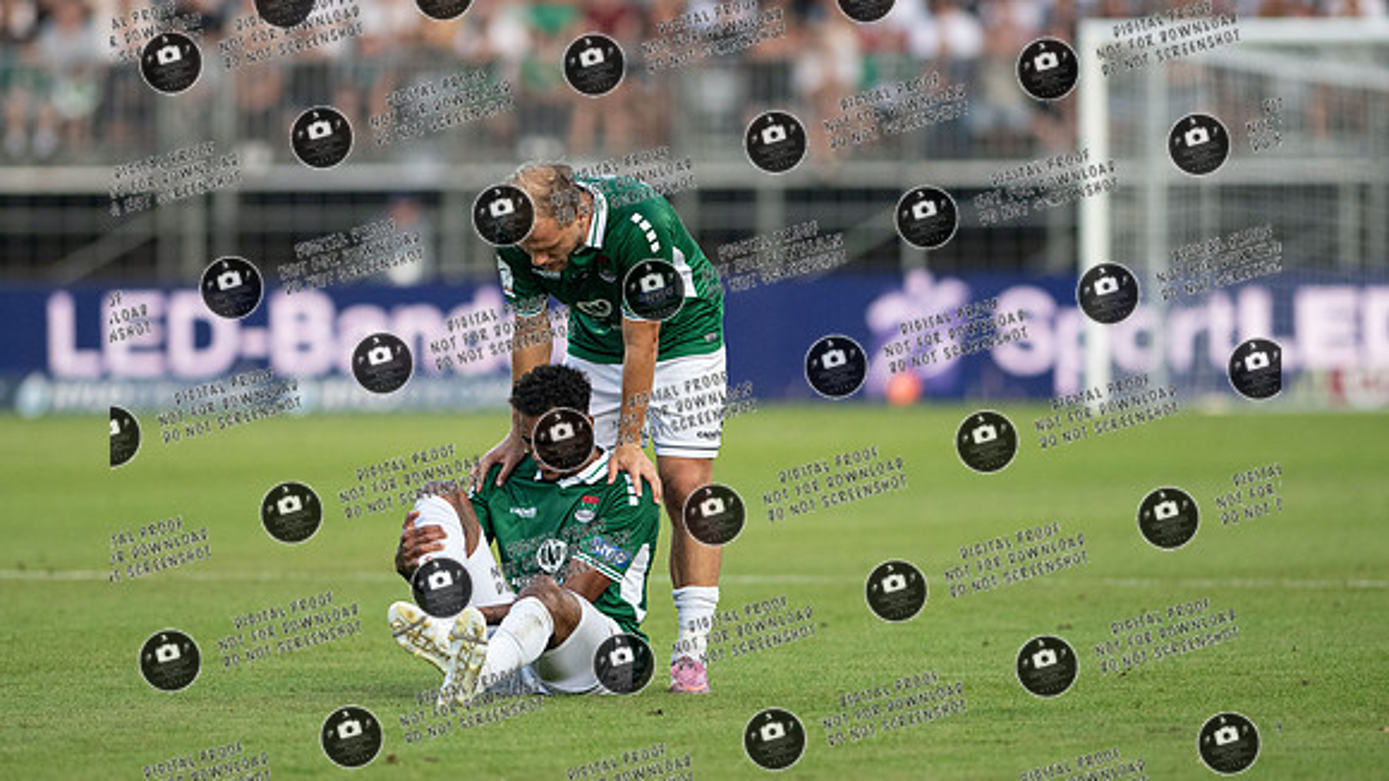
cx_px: 623
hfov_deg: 4.7
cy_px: 348
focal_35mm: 457
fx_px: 16836
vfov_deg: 2.7
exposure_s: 1/1600
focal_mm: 300
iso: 1800
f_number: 3.2
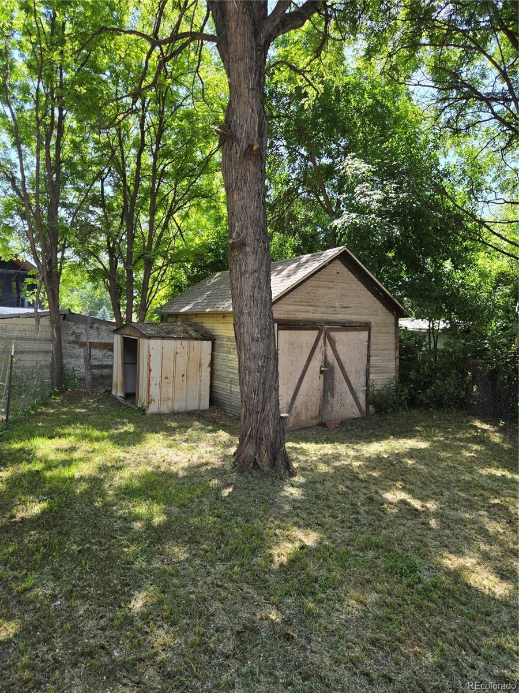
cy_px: 346
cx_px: 260
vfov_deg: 73.9
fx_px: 460
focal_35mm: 23
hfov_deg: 58.9
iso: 80
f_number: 1.8
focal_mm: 5.4
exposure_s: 1/854
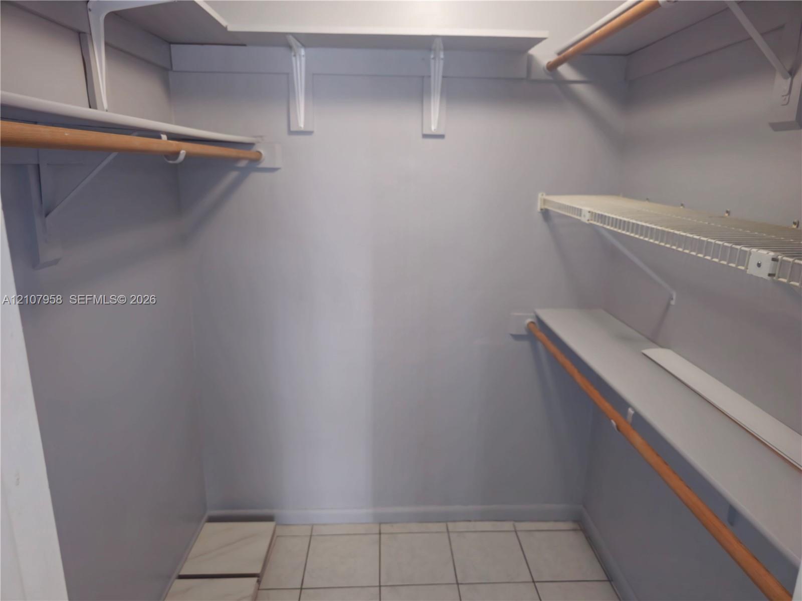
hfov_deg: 73.9
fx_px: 533
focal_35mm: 23
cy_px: 300
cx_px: 401
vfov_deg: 58.9
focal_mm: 6.3
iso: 640
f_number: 1.7
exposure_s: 1/40
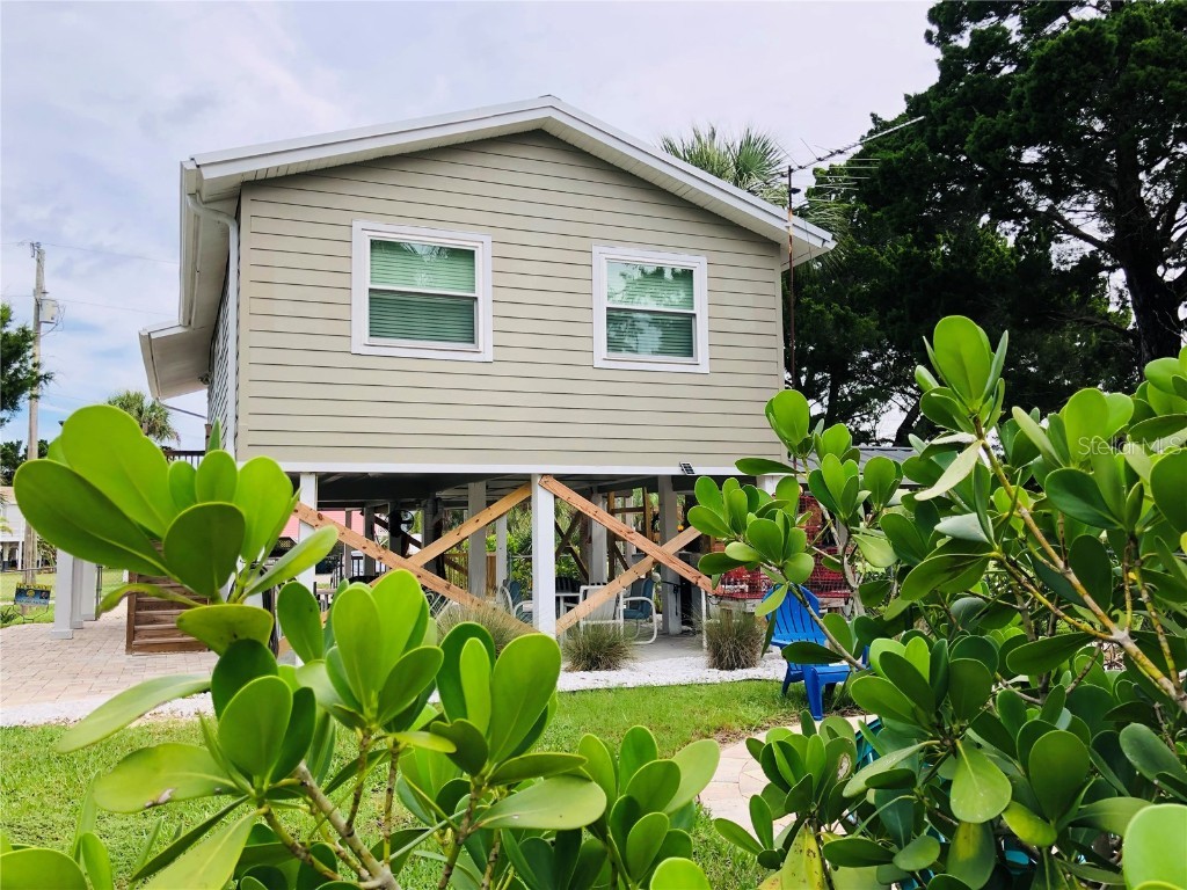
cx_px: 594
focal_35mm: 28
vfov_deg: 49.7
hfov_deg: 63.4
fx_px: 960
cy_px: 445
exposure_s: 1/607
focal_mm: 3.99
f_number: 1.8
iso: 20
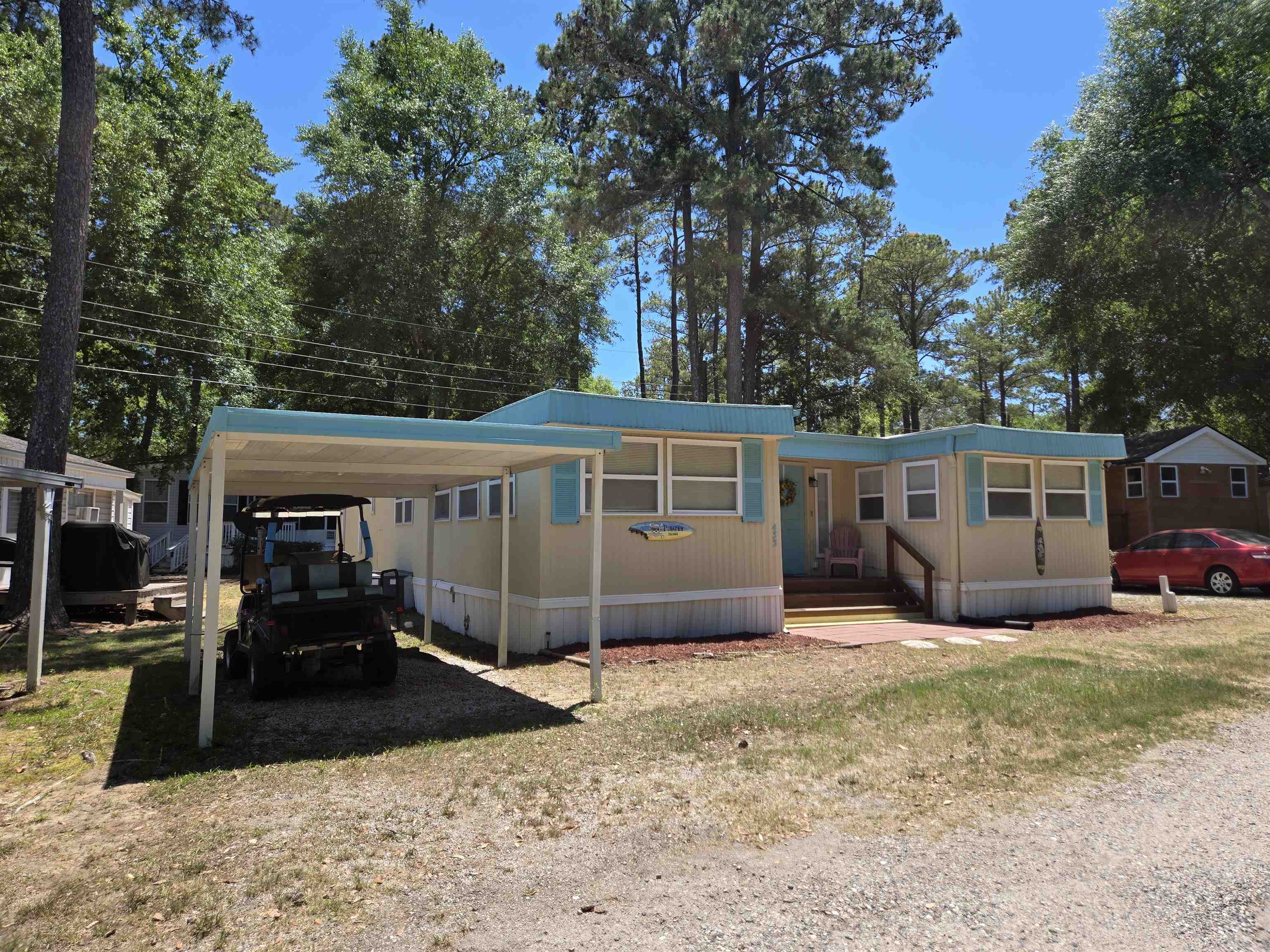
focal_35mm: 23
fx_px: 844
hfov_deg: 73.9
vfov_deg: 58.9
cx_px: 635
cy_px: 476
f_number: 1.8
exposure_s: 1/1102
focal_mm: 5.4
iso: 25
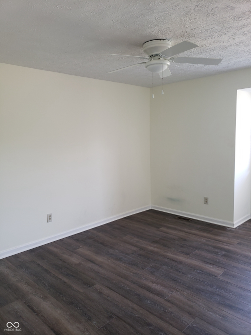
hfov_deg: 53.0
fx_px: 251
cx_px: 126
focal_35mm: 26
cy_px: 168
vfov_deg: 67.3
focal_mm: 4.3
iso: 125
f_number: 1.5
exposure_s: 1/50
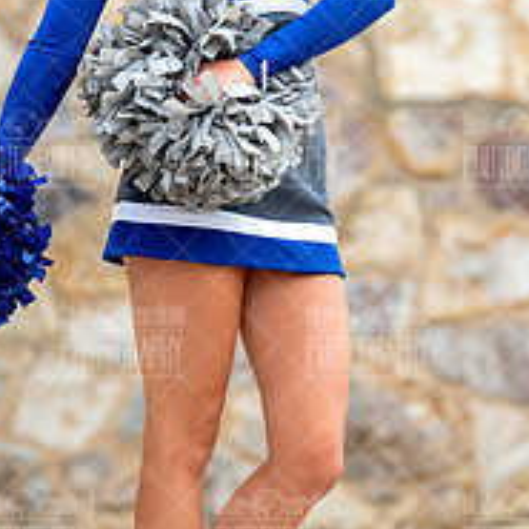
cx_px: 206
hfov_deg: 9.9
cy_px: 149
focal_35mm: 176
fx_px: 3043
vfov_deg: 9.9
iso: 100
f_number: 1.4
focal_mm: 85
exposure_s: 1/160
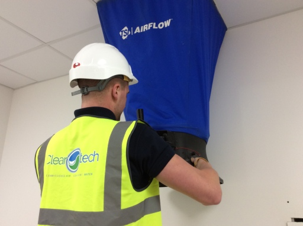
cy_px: 113
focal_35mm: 32
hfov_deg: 56.9
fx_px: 280
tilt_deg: +18.7
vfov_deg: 44.0
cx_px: 152
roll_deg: -1.0
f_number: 2.4
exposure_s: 1/25
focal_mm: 3.3
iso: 64
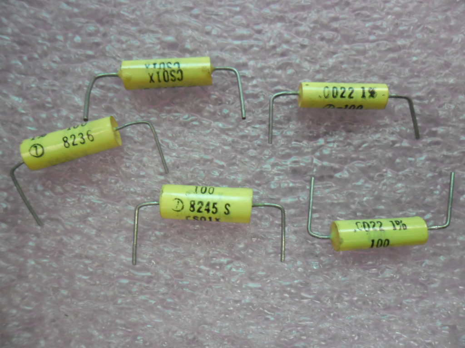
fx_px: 363
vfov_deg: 51.4
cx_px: 232
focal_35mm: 27
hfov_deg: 65.3
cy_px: 174
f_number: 3.5
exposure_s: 1/20
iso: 400
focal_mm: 4.9
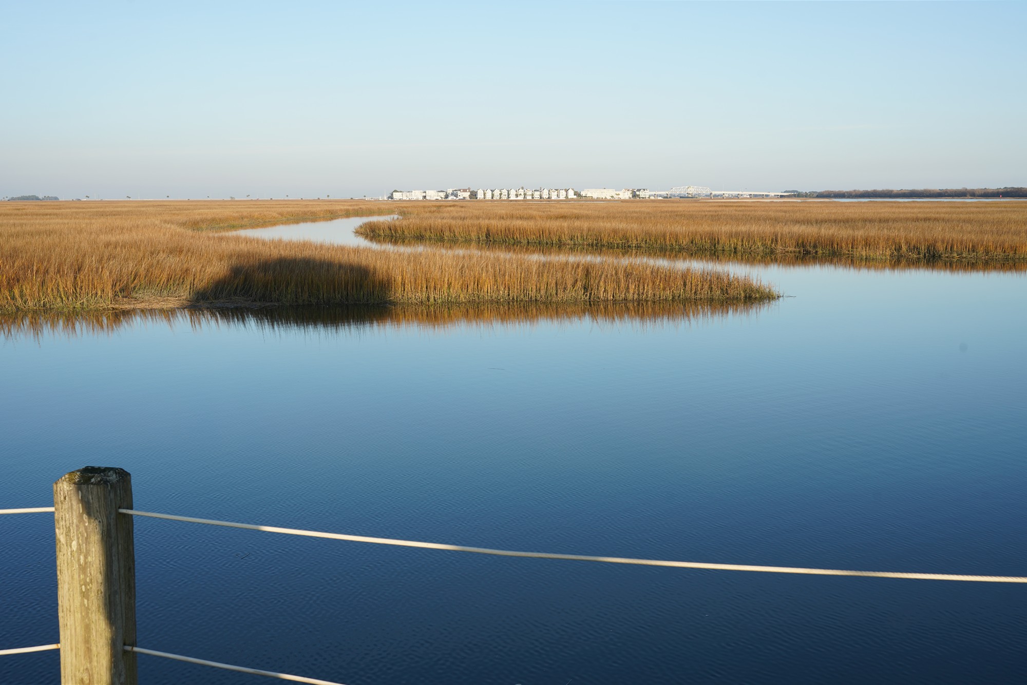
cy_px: 342
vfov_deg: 34.2
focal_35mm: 39
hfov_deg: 49.5
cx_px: 514
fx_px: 1113
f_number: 10
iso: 100
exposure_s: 1/100
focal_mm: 39
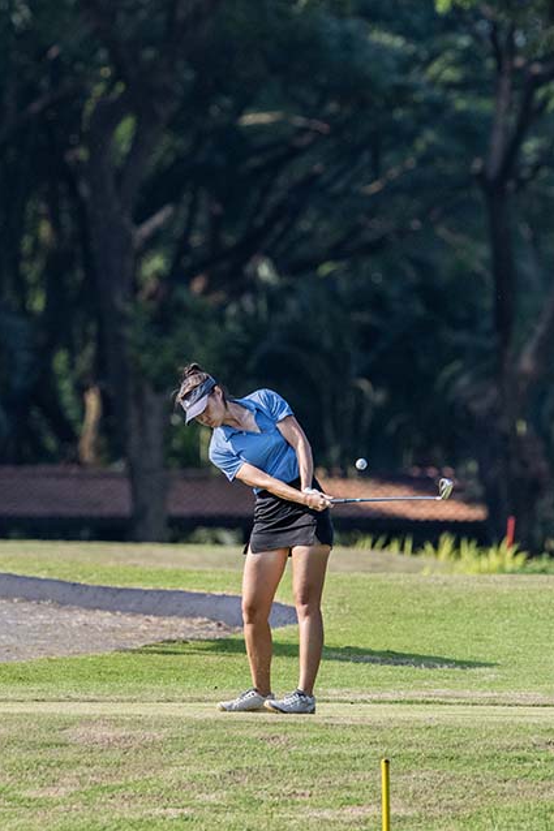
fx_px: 13903
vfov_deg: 3.4
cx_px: -4
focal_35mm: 602
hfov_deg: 2.3
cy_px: 416
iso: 1250
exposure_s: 1/2000
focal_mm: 400
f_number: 5.6
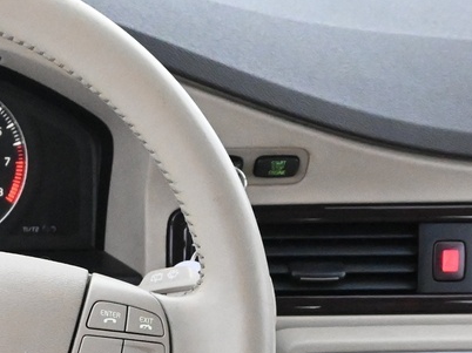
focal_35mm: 93
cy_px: 401
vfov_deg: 15.4
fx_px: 1267
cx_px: -120
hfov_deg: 19.6
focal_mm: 16
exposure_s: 1/40
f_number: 4.5
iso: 6400
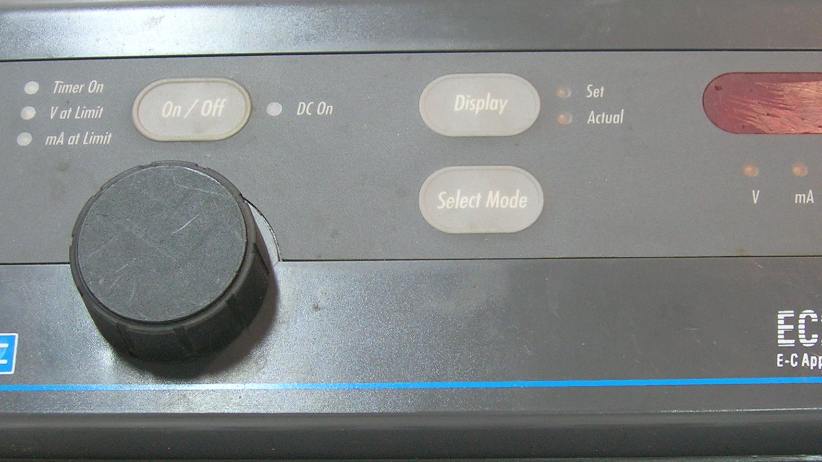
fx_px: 1308
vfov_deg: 20.0
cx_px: 444
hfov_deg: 34.9
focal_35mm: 60
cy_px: 266
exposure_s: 1/4.3
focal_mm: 6.4
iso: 111
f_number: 3
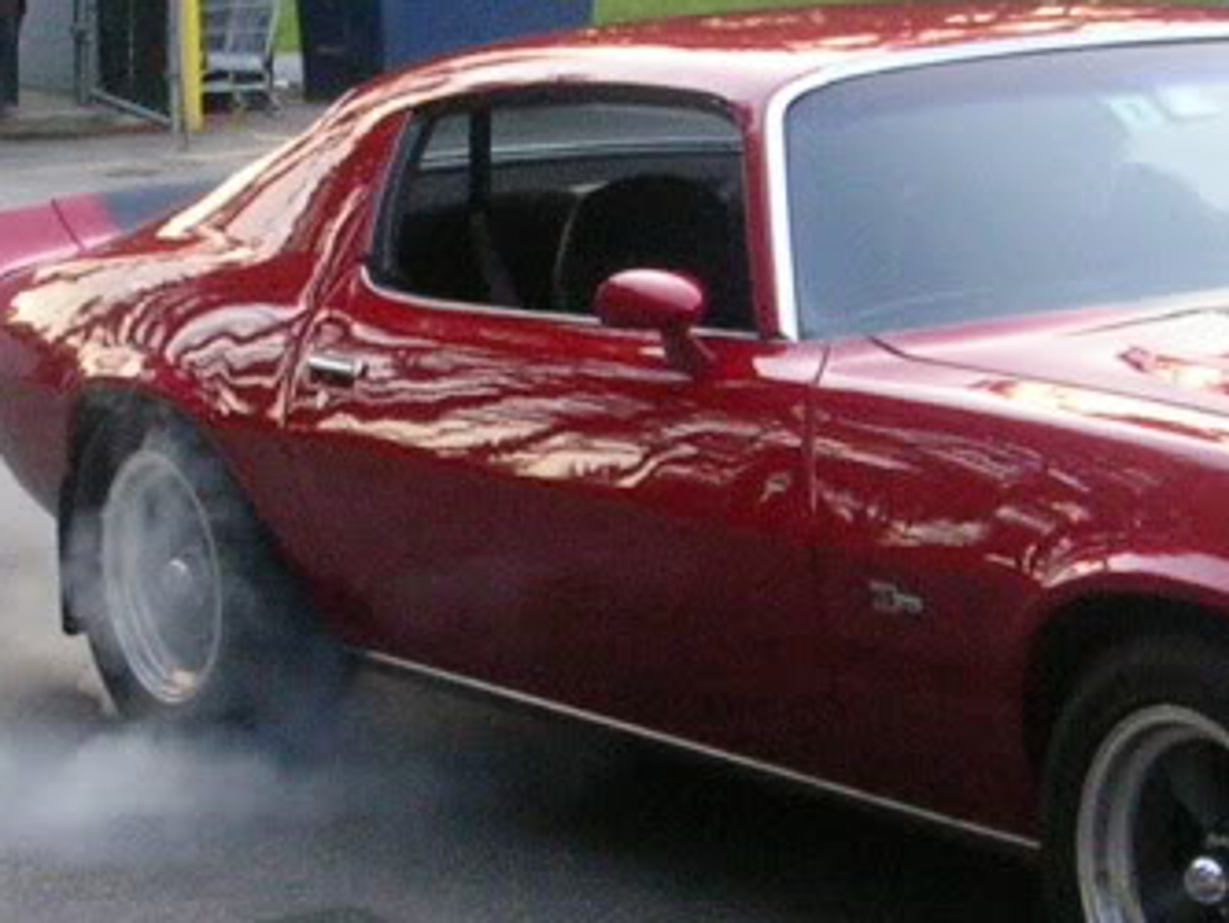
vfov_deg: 11.8
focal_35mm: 126
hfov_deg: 15.6
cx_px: 609
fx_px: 4475
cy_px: 369
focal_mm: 6.2
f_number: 2.9
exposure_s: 1/200
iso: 186
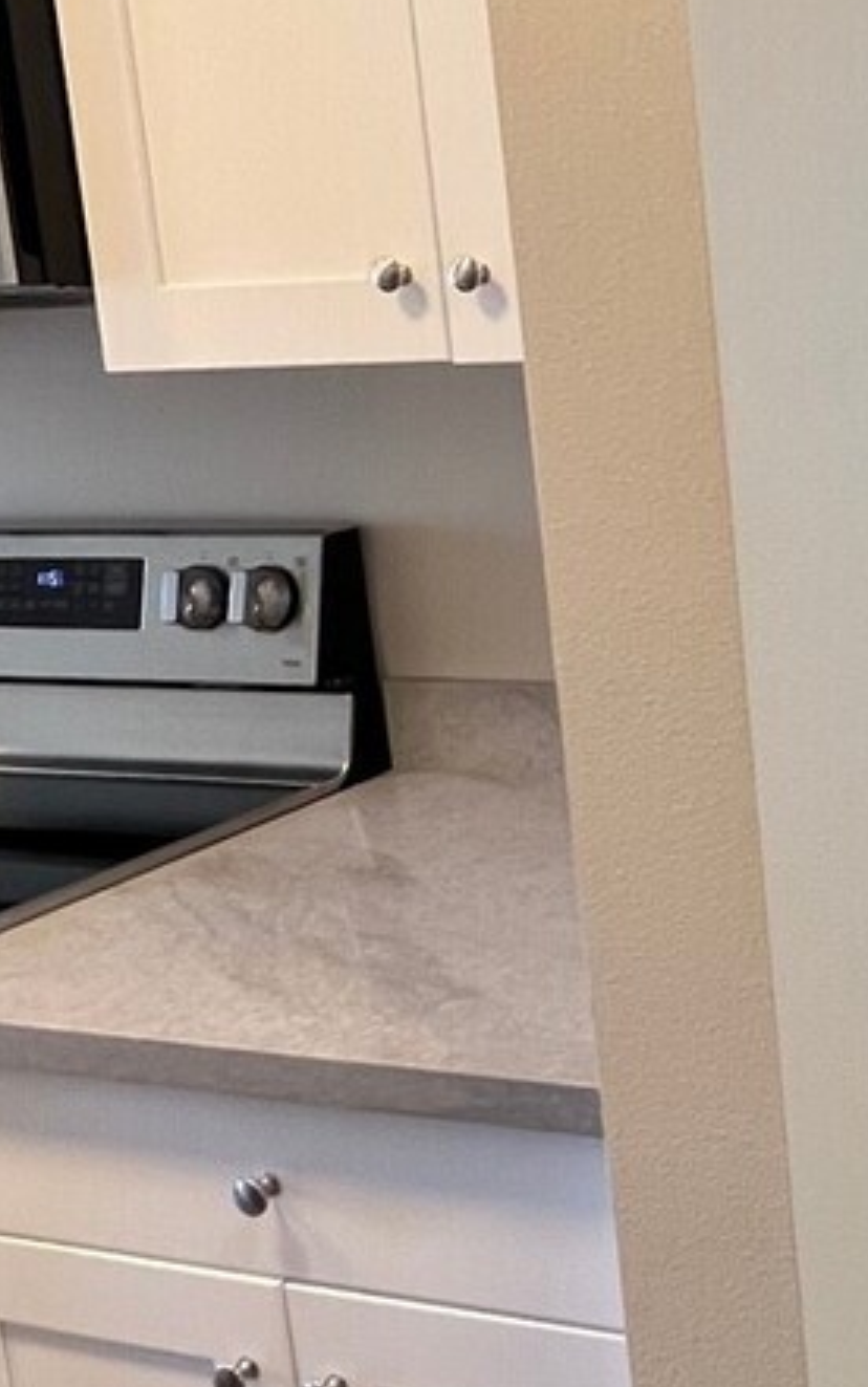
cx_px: 1132
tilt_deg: -9.3
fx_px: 1702
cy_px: 554
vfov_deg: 44.1
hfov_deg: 24.8
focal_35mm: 45
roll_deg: +2.3
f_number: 1.8
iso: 250
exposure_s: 1/120
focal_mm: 1.57
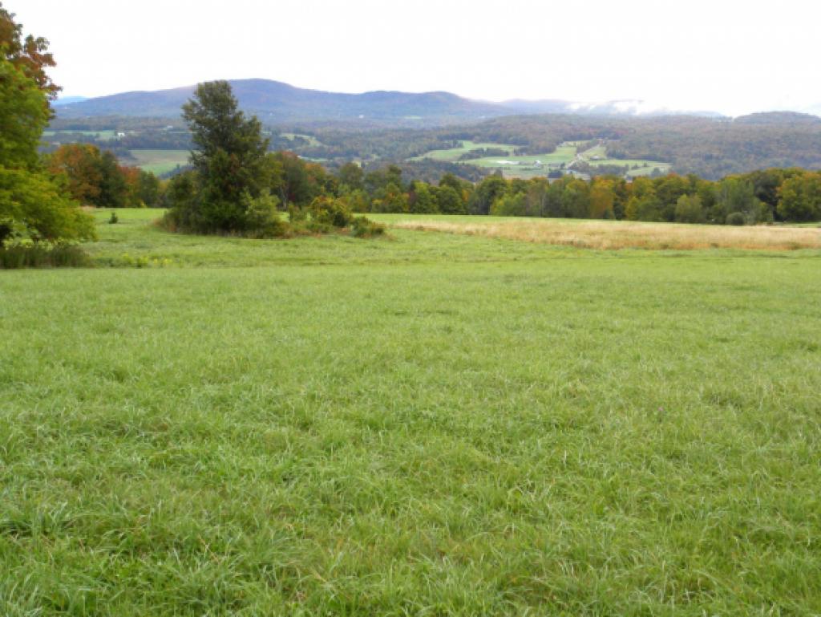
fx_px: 973
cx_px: 410
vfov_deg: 35.2
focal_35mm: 41
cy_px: 308
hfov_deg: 45.8
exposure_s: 1/32
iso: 64
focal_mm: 7.3
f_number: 3.2
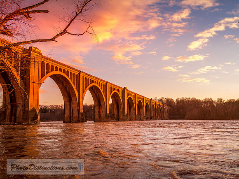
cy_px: 90
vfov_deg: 41.5
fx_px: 237
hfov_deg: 53.6
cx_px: 120
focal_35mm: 34
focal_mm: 16
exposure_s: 1/200
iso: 100
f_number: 4.5
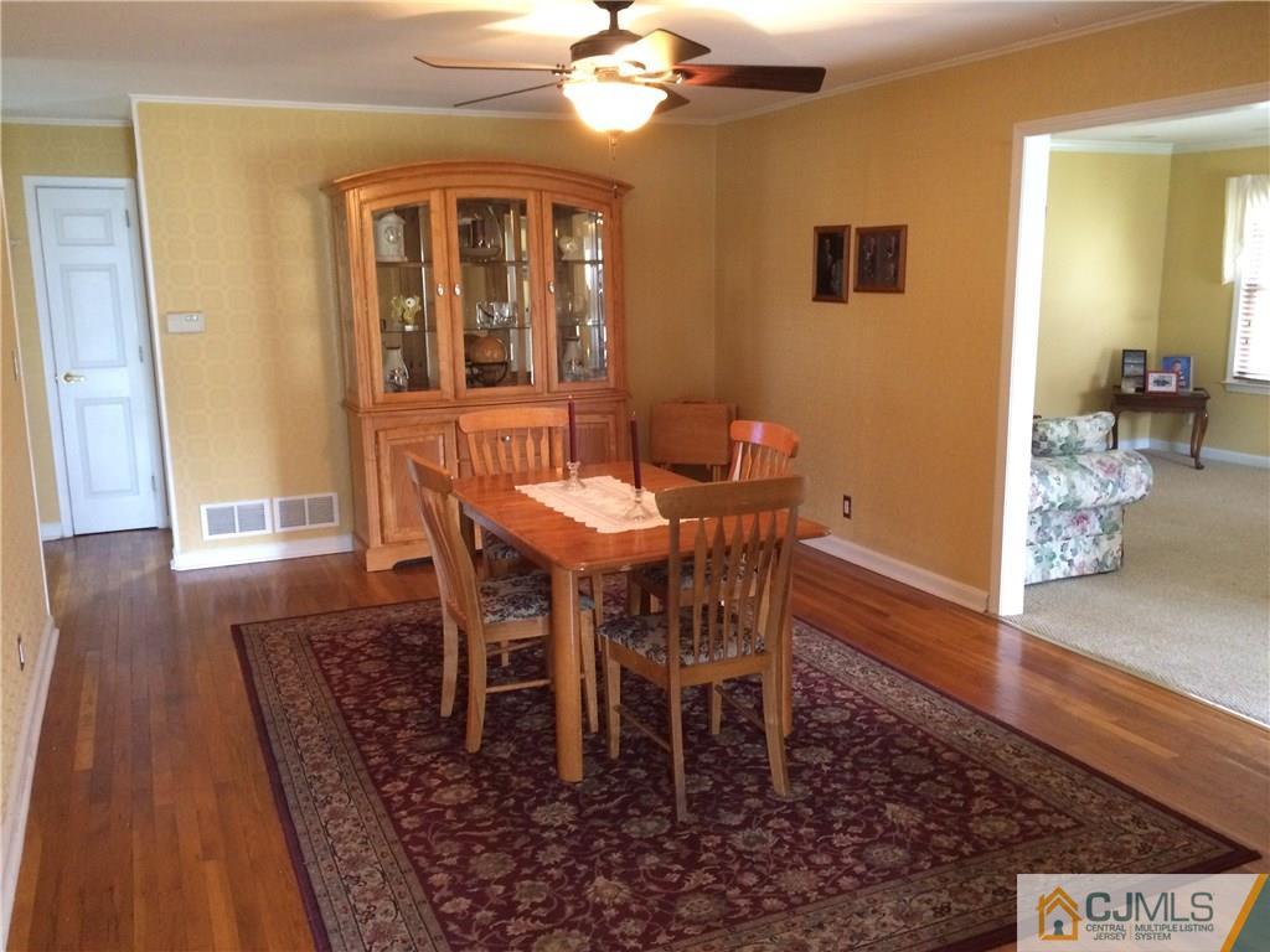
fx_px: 1064
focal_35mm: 29
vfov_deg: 48.2
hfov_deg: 61.7
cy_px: 476
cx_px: 635
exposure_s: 1/15
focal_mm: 4.15
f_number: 2.2
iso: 320
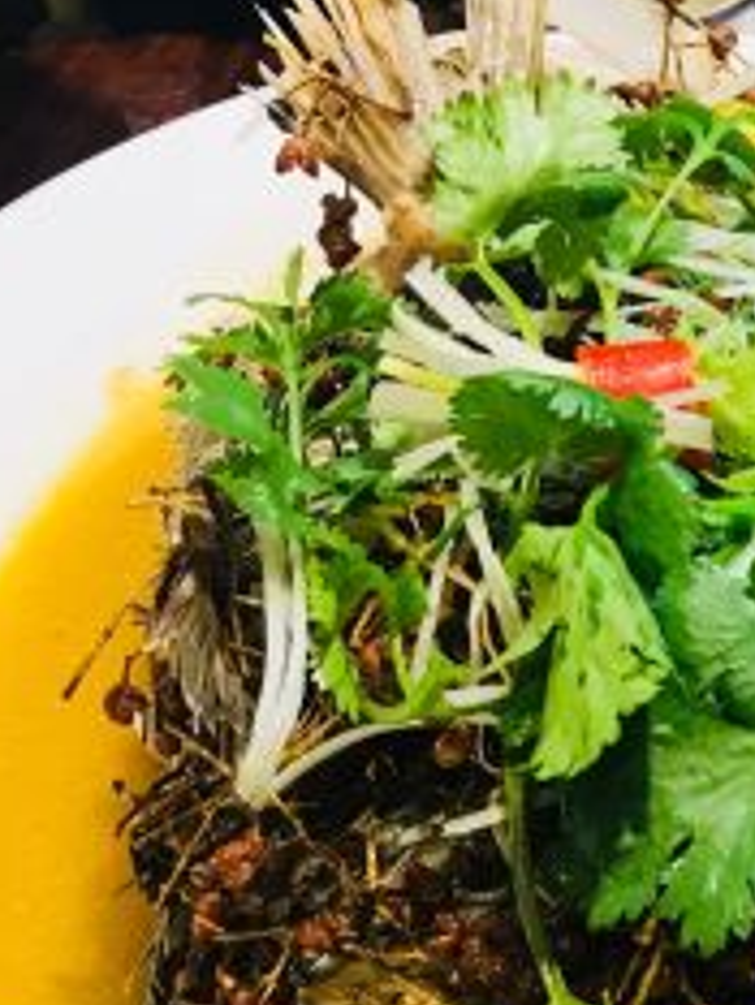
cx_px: 878
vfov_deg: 22.0
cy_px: 1117
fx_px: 2441
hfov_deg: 16.9
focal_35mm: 84
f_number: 1.8
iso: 25
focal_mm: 3.99
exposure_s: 1/33
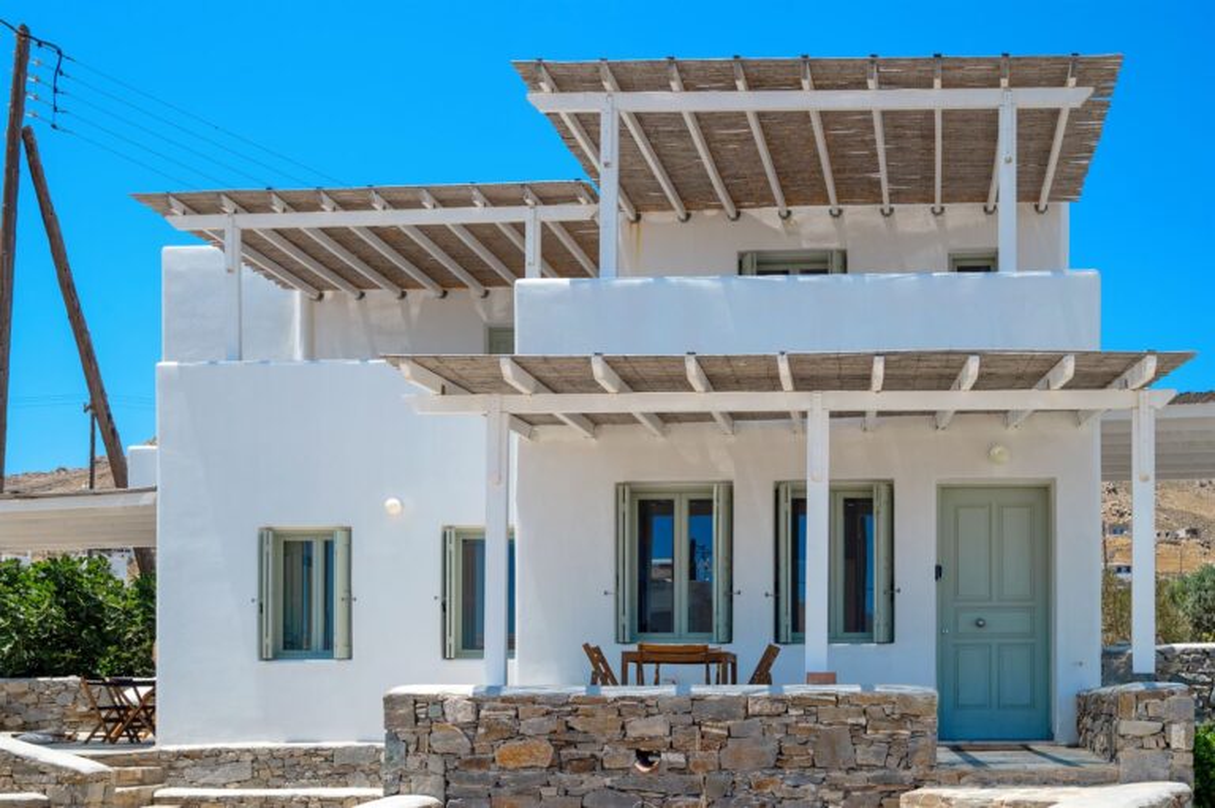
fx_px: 1214
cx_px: 608
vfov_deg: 36.8
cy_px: 404
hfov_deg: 53.2
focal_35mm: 36
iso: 100
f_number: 8
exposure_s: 1/320
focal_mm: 36
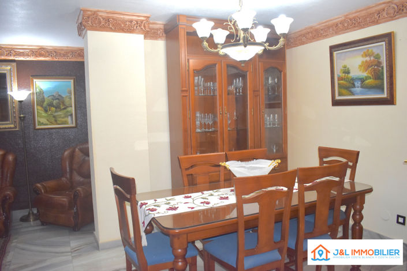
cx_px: 204
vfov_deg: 47.9
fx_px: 305
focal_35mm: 27
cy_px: 136
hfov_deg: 67.4
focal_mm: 18
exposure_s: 1/200
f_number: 3.5
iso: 800
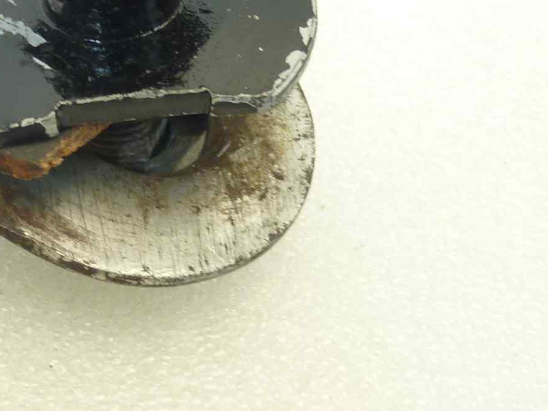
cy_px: 147
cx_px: 82
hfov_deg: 26.3
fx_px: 1140
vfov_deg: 20.4
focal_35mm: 72
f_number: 3.3
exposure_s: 1/15
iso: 80
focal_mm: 4.1
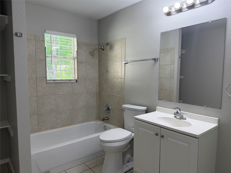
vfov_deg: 56.8
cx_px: 116
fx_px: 160
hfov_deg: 71.6
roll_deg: -0.1
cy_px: 86
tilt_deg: -4.7
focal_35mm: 24
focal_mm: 6.76
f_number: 1.78
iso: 80
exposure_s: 1/120
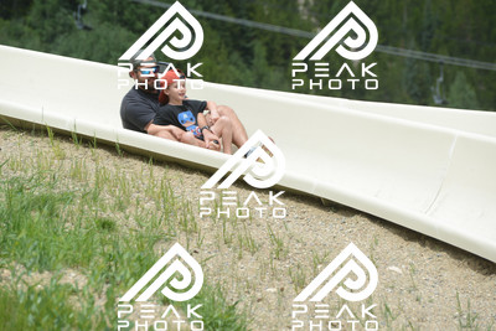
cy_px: 166
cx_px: 248
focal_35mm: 195
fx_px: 2687
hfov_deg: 10.5
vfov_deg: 7.0
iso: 180
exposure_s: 1/640
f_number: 6.3
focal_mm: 195
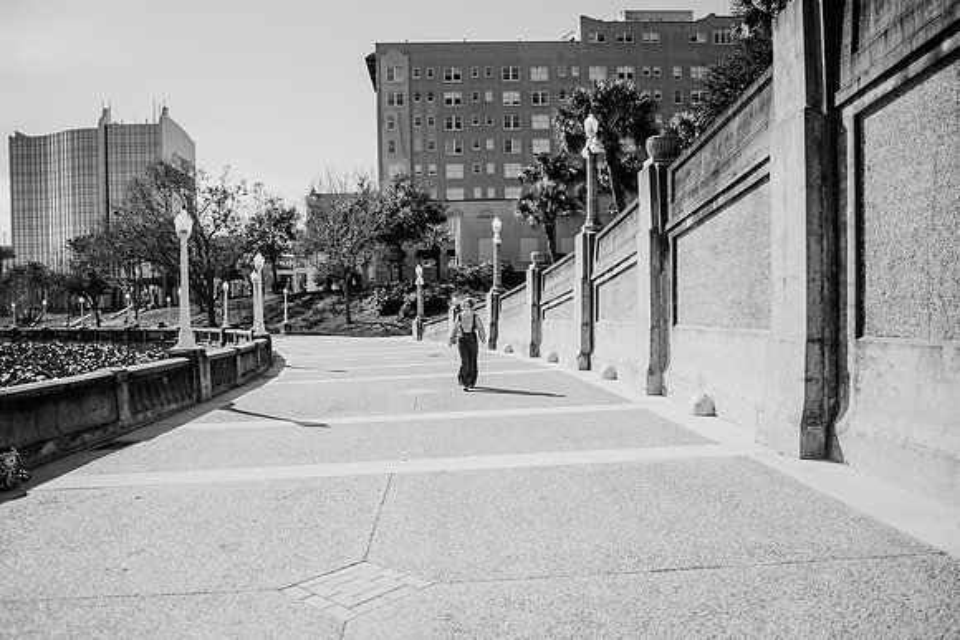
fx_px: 698
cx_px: 468
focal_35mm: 26
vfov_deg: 49.3
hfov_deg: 69.0
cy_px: 321
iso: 100
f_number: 2
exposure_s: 1/2500
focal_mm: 24
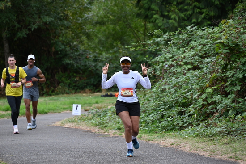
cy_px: 82
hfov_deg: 10.3
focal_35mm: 200
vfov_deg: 6.9
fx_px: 1367
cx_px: 123
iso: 400
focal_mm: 200
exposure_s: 1/320
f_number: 6.3
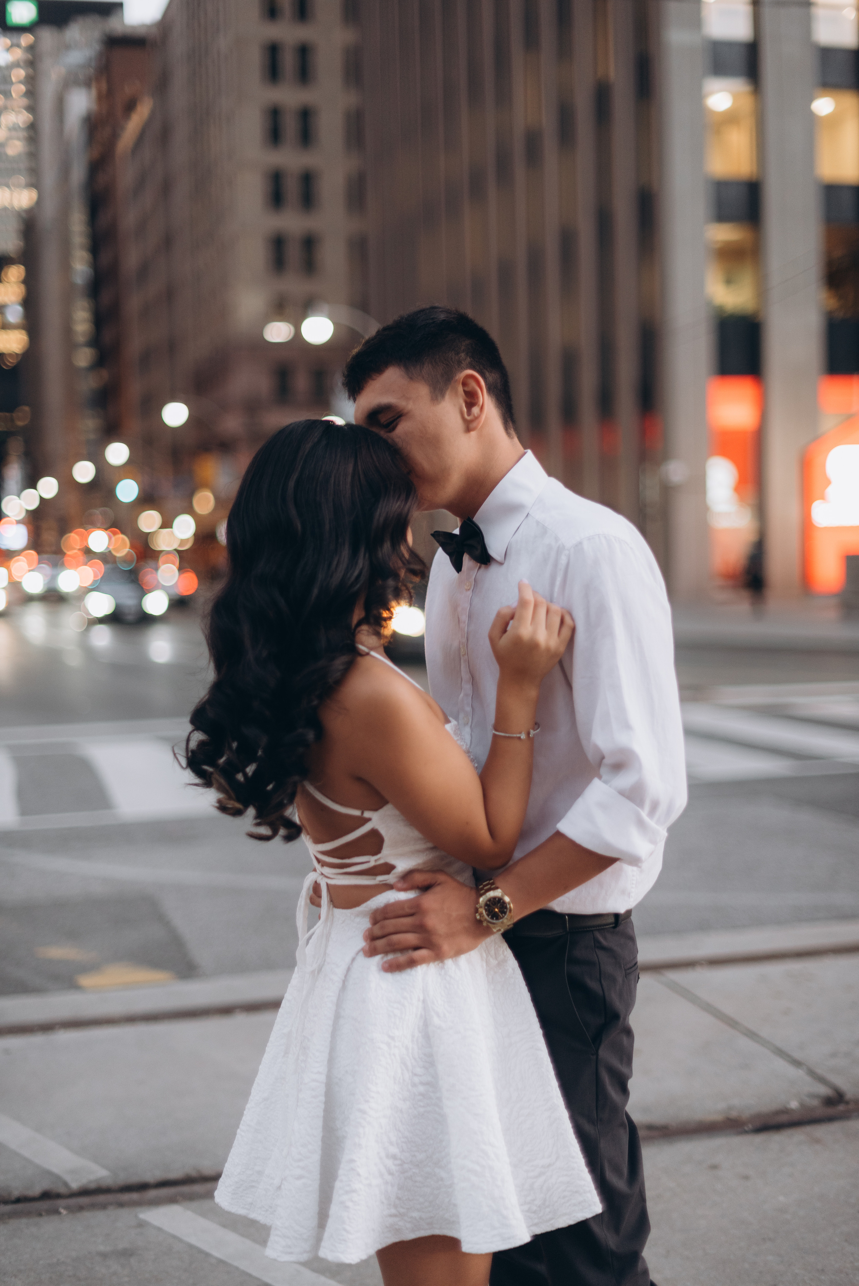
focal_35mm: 50
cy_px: 643
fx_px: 1788
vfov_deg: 39.6
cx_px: 430
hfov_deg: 27.0
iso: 640
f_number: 1.4
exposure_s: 1/250
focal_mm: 50
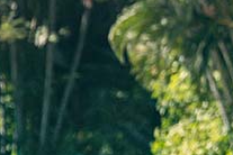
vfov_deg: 0.5
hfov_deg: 0.7
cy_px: 142
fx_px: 19538
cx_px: 236
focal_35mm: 3019
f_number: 8
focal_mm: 650
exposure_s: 1/2500
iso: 720
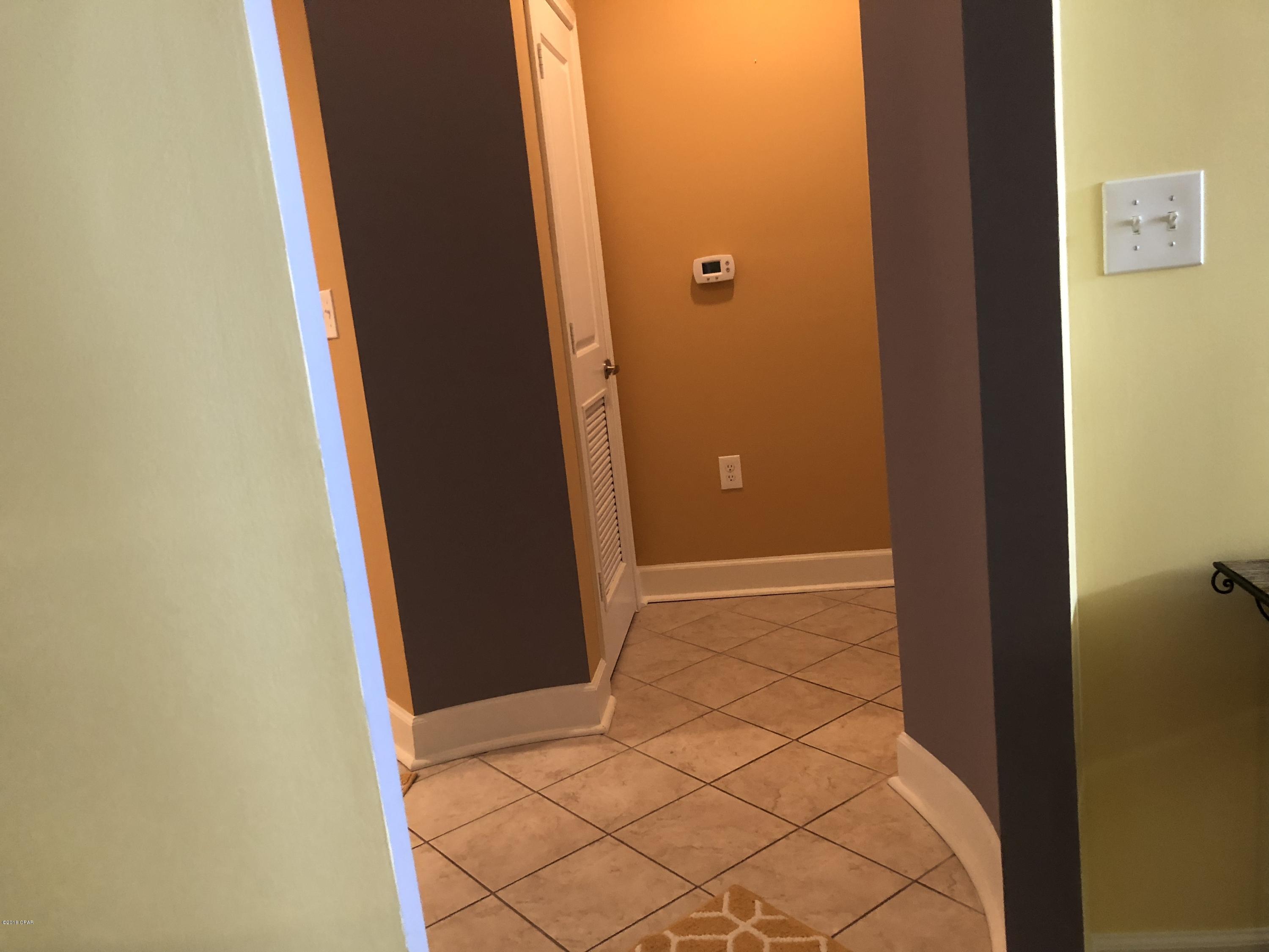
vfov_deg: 49.7
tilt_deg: -10.4
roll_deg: +6.3
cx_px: 634
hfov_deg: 63.4
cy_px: 476
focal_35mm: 28
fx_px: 1026
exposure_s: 1/15
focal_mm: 3.99
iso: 80
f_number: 1.8
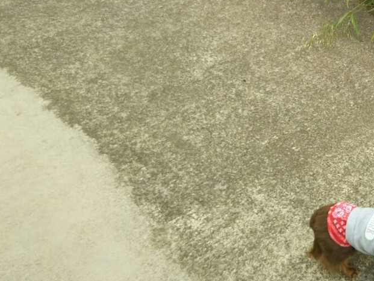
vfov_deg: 25.0
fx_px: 627
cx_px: 328
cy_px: 74
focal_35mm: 58
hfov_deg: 31.8
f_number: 2.2
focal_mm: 4
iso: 25
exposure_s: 1/302
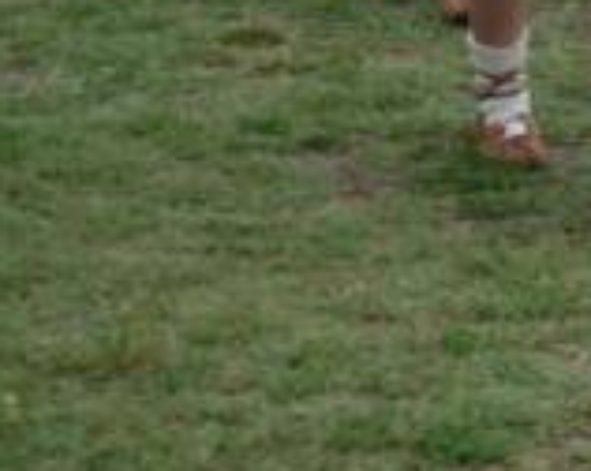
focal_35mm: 244
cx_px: 1193
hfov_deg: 7.6
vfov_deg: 6.2
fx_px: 4263
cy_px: -348
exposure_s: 1/100
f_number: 5
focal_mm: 38
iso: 400
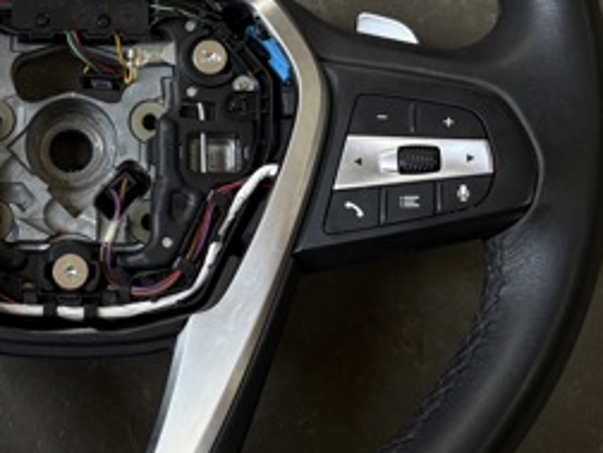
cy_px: 156
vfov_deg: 23.9
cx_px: 89
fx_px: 1063
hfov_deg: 30.6
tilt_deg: -80.4
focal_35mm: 61
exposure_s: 1/100
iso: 160
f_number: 1.78
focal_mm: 6.76
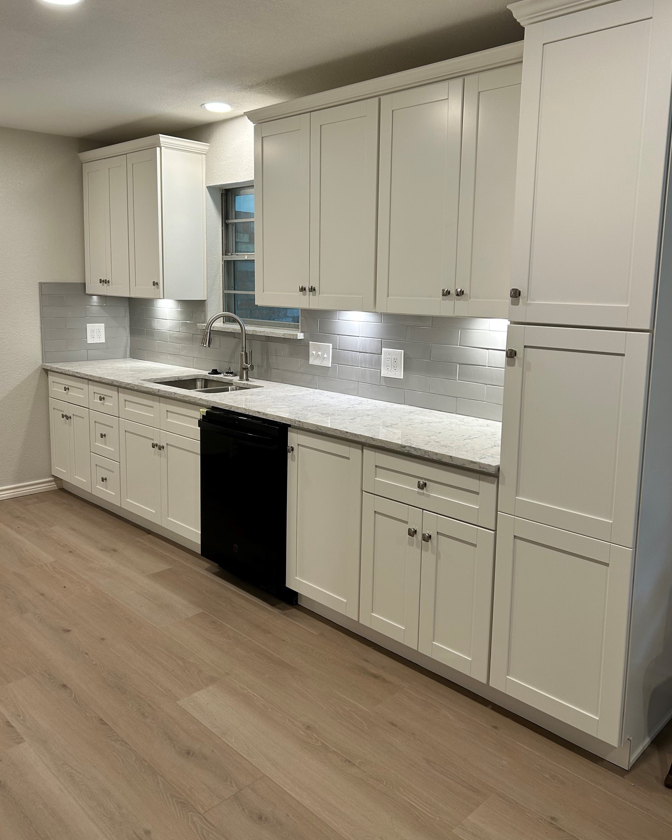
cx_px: 337
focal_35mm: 28
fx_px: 696
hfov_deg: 51.5
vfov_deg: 62.1
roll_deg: -0.8
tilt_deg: -7.6
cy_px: 382
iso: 80
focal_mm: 5.7
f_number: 1.5
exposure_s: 1/60
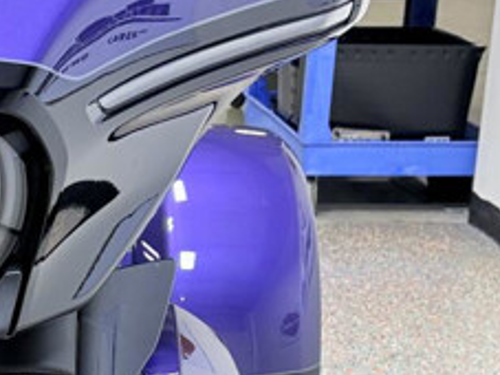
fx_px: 1761
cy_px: 404
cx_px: -146
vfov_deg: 12.0
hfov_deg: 15.4
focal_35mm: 122
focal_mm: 5.96
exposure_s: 1/120
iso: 80
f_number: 1.6
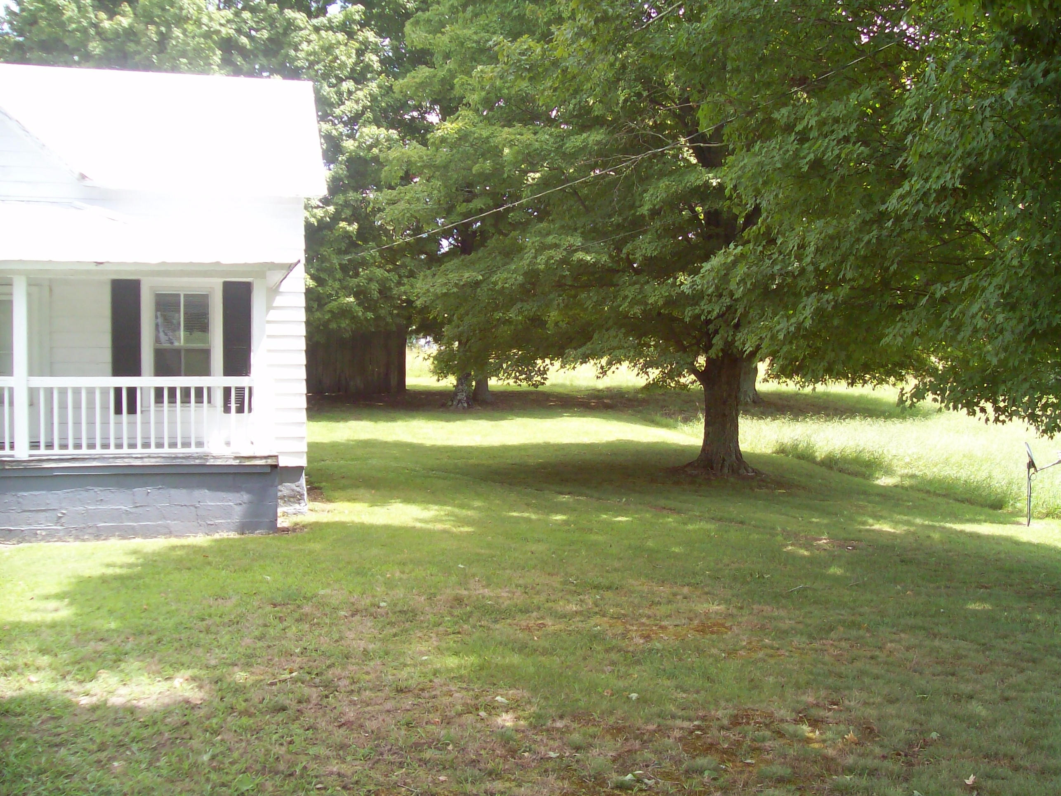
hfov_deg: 51.4
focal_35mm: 36
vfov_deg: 39.6
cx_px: 530
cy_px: 398
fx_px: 1103
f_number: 2.7
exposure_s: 1/195
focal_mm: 6
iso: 80
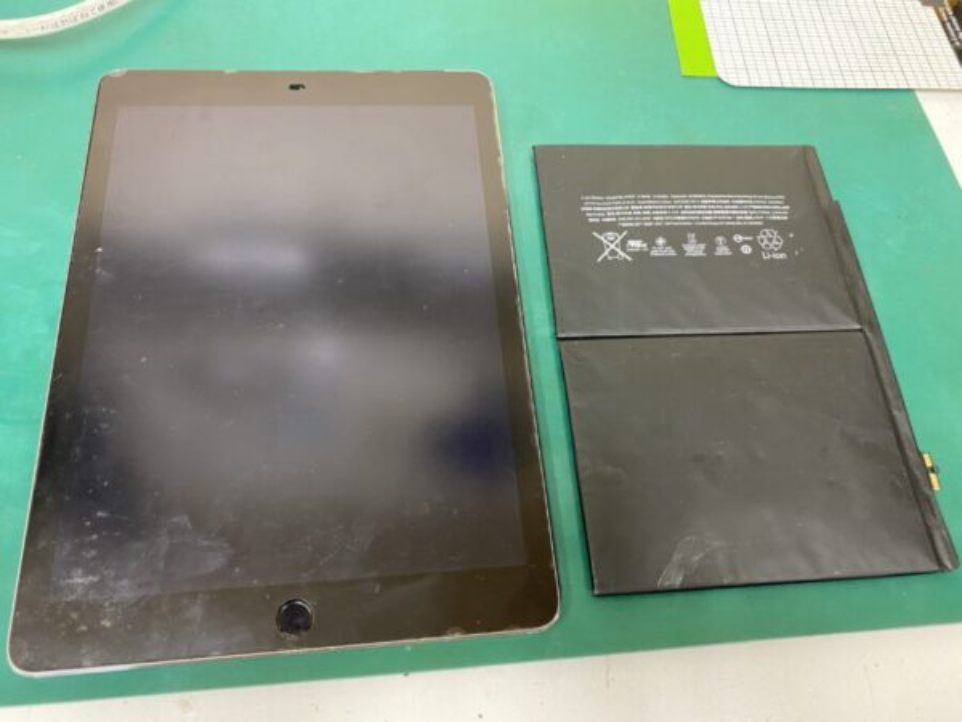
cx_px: 481
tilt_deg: -64.9
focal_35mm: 26
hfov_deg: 67.3
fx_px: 723
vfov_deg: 53.1
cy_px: 361
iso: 160
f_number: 1.8
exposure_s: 1/50
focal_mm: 4.25
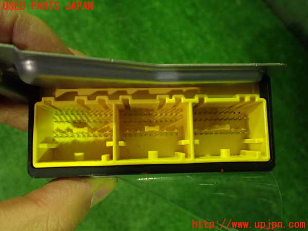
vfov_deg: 46.8
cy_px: 116
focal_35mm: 30
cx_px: 154
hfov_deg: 60.0
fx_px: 267
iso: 800
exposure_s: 1/40
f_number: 2.3
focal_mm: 5.4
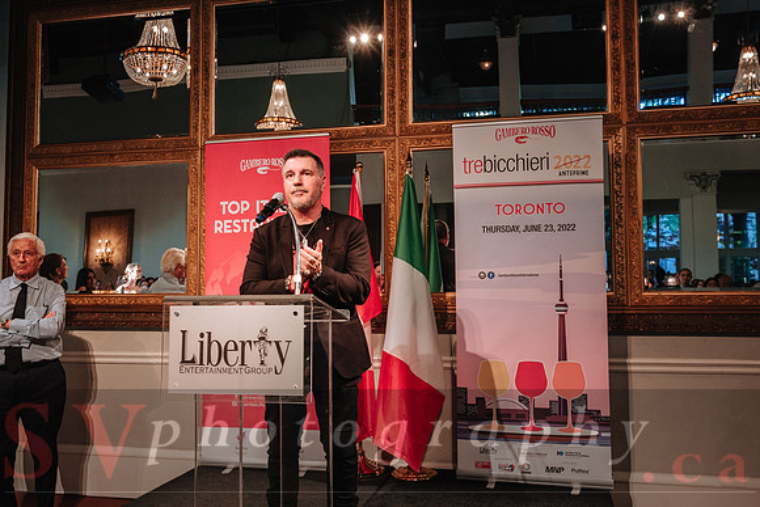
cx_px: 384
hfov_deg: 56.2
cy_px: 253
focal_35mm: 34
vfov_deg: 39.3
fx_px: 711
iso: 800
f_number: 5
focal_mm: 21.9
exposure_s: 1/60
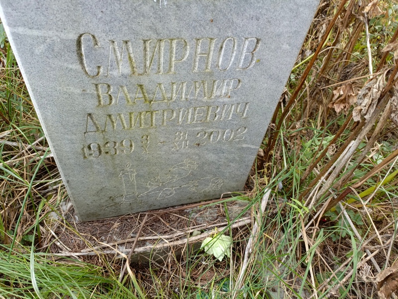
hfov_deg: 69.4
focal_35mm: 25
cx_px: 199
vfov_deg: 54.9
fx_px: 287
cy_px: 150
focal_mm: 4.76
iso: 264
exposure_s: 1/100
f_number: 1.69
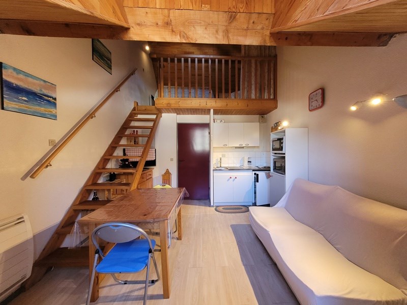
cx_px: 204
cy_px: 152
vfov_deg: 89.9
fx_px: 153
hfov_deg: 106.2
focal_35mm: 13
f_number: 2.2
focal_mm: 1.74
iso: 320
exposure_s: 1/50
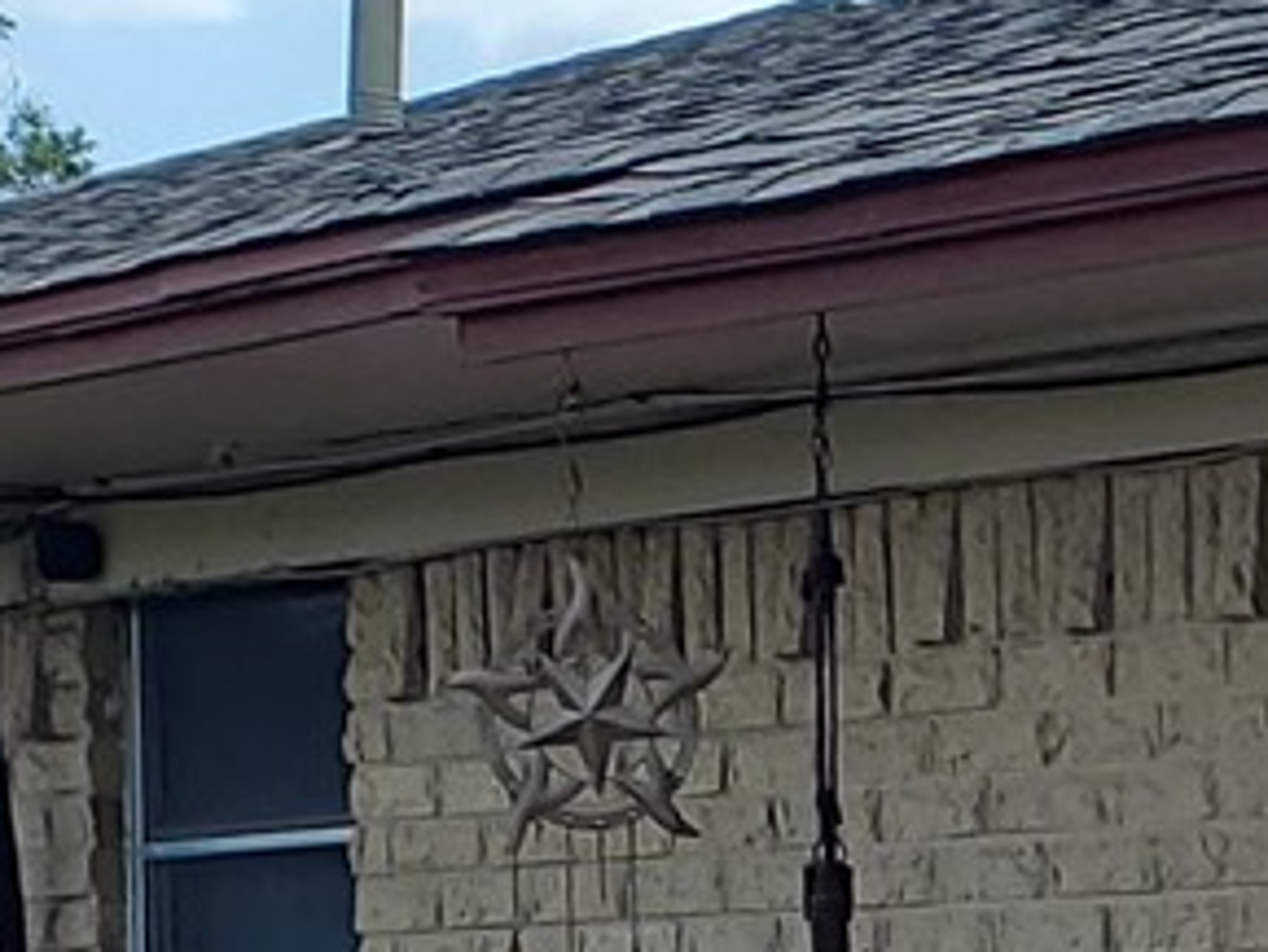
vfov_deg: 7.9
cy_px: 1492
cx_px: 2308
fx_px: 6743
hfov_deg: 10.1
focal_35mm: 184
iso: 50
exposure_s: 1/1199
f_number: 2.4
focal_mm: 4.3
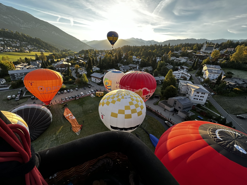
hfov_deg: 98.1
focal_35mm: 15
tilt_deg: -22.7
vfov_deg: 81.7
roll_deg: -2.7
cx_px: 120
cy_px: 88
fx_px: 107
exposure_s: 1/222
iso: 40
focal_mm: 2.22
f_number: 2.2
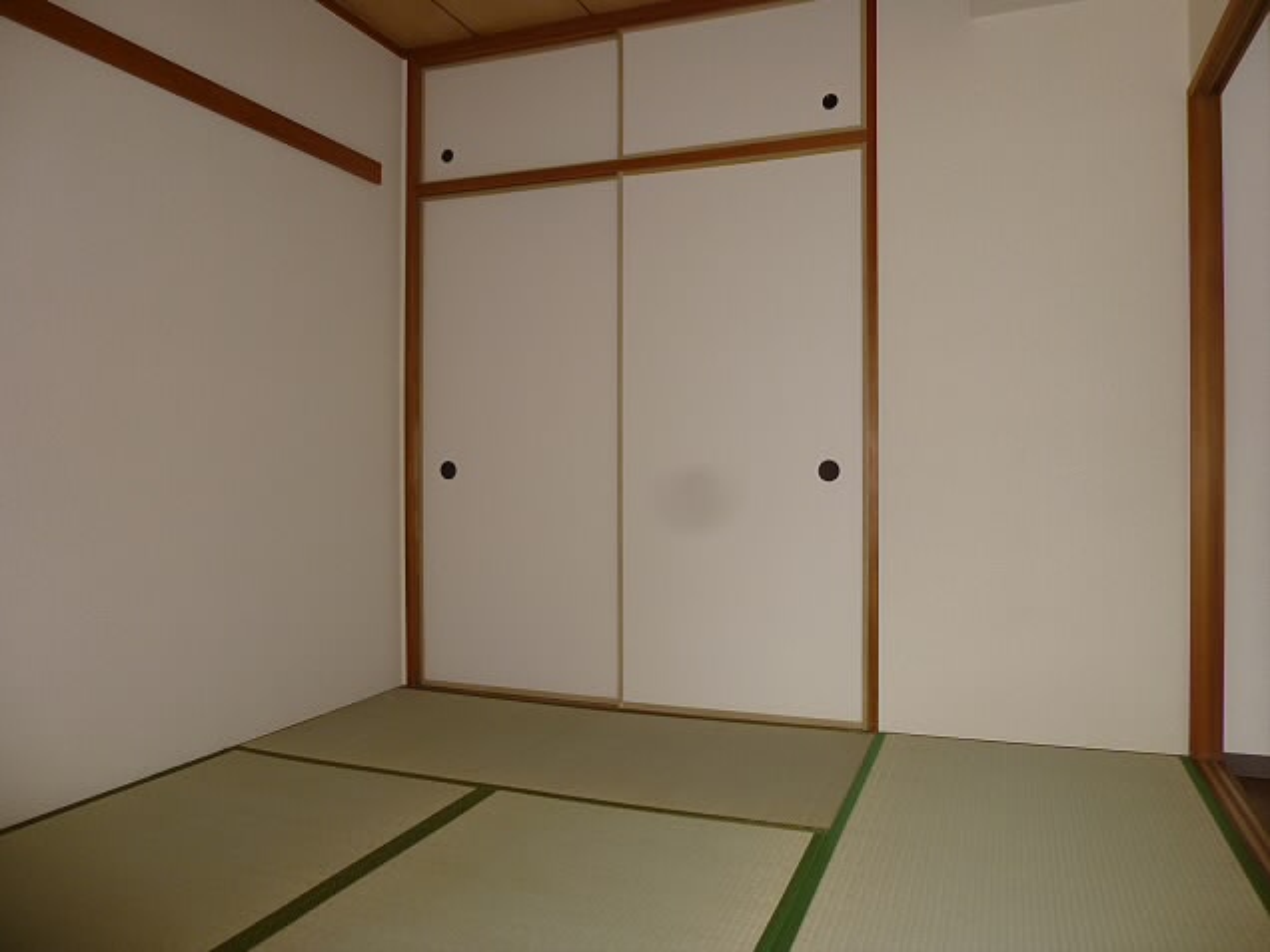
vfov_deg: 54.9
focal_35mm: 25
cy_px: 476
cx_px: 635
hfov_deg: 69.4
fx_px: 917
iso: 125
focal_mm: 4.5
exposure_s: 1/60
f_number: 3.1
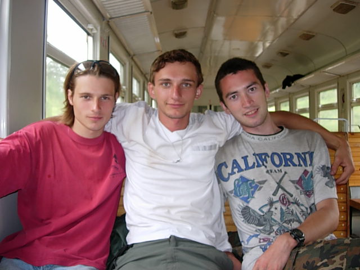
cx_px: 180
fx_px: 395
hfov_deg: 49.0
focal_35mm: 38
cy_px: 135
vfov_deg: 37.7
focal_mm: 7.8
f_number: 2.8
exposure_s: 1/38
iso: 79
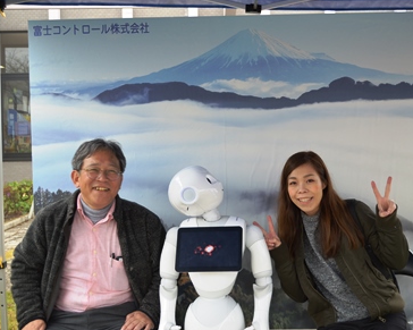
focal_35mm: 45
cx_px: 237
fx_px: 550
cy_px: 164
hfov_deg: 41.1
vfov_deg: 33.4
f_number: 4.2
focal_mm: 26
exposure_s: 1/40
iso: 100
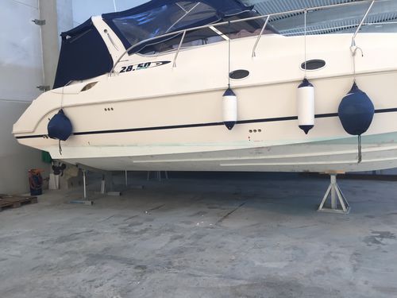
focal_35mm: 29
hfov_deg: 61.7
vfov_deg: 48.2
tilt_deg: -3.5
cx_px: 198
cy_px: 149
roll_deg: +1.2
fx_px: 333
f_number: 2.2
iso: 32
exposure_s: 1/40
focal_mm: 4.15
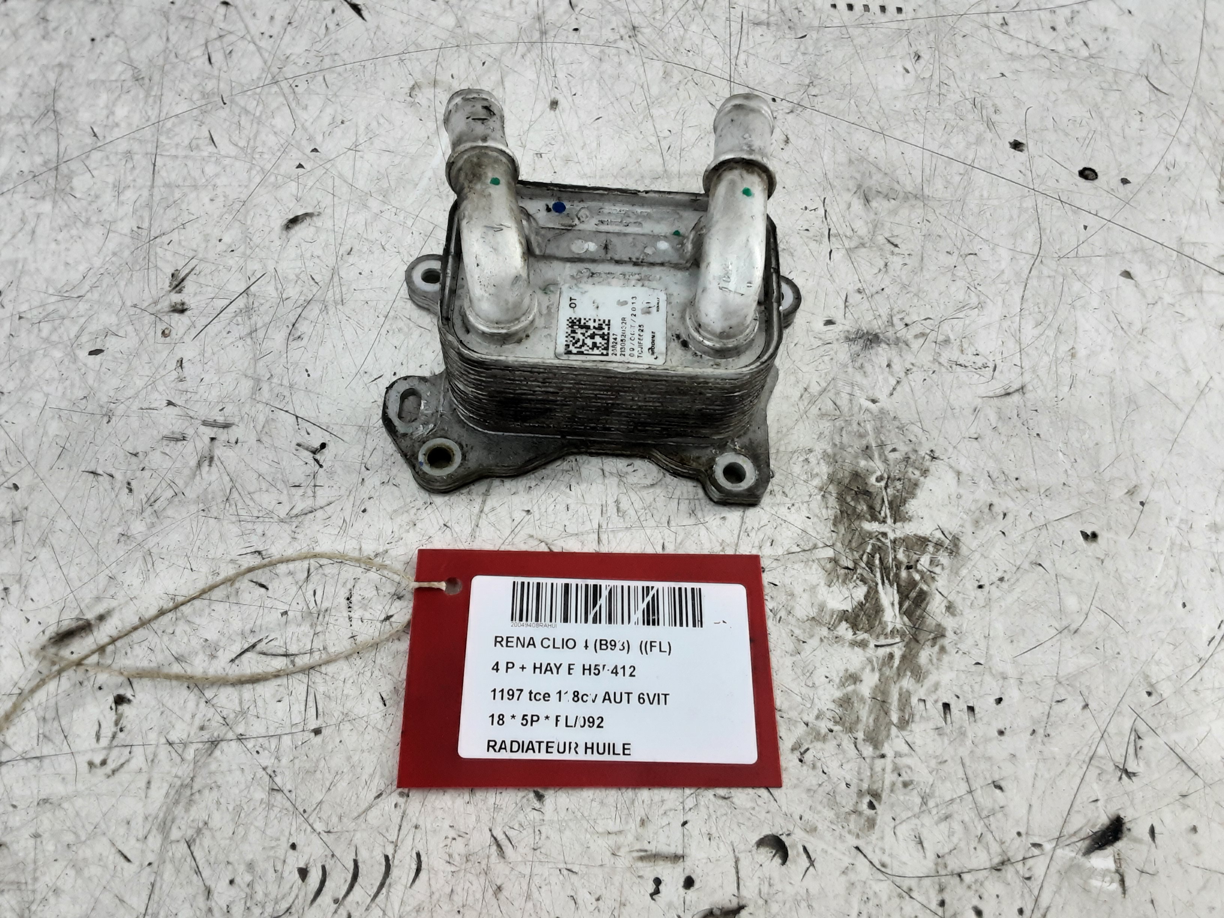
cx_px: 612
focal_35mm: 27
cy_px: 459
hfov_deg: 65.3
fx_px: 955
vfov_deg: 51.4
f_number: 1.9
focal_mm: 2.91
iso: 160
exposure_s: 1/50
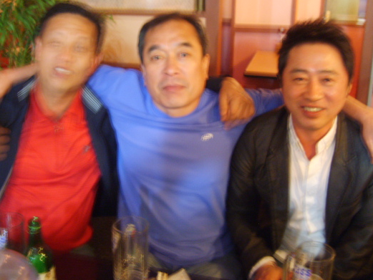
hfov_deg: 43.8
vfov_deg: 33.6
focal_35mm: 43
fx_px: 463
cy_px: 136
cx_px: 171
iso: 184
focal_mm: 7.4
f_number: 2.8
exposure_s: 1
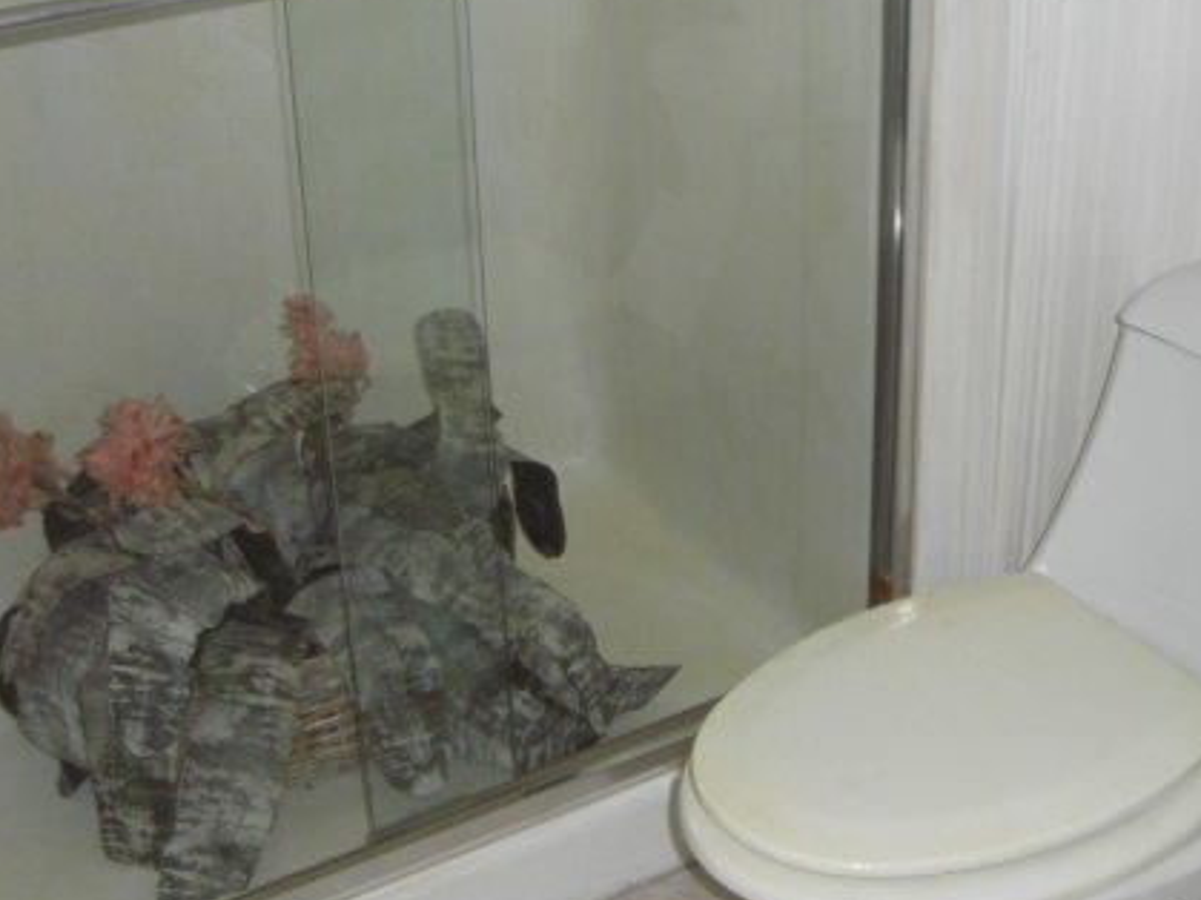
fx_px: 2012
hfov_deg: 32.8
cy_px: 324
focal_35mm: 58
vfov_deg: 25.1
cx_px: 843
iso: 200
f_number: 2.7
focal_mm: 6.2
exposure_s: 1/60
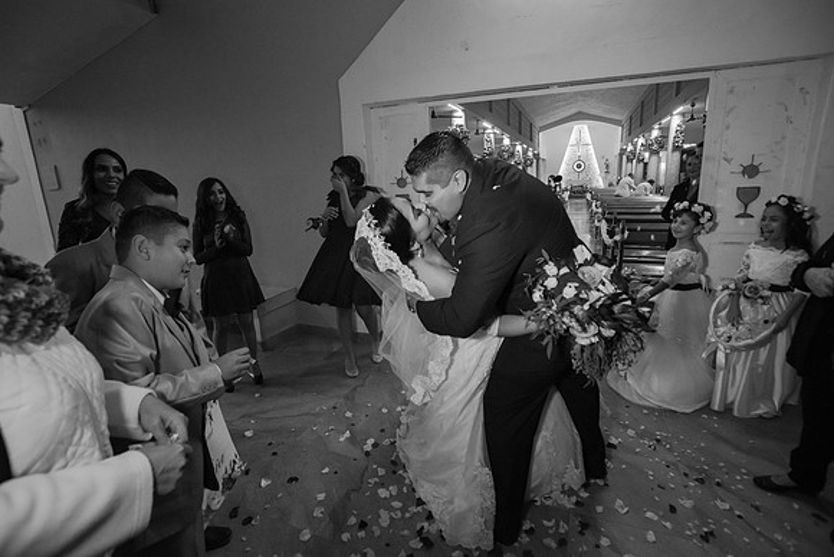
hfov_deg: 93.3
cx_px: 417
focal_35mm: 17
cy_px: 278
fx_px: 394
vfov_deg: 70.5
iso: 1600
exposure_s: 1/100
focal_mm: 17
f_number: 3.5
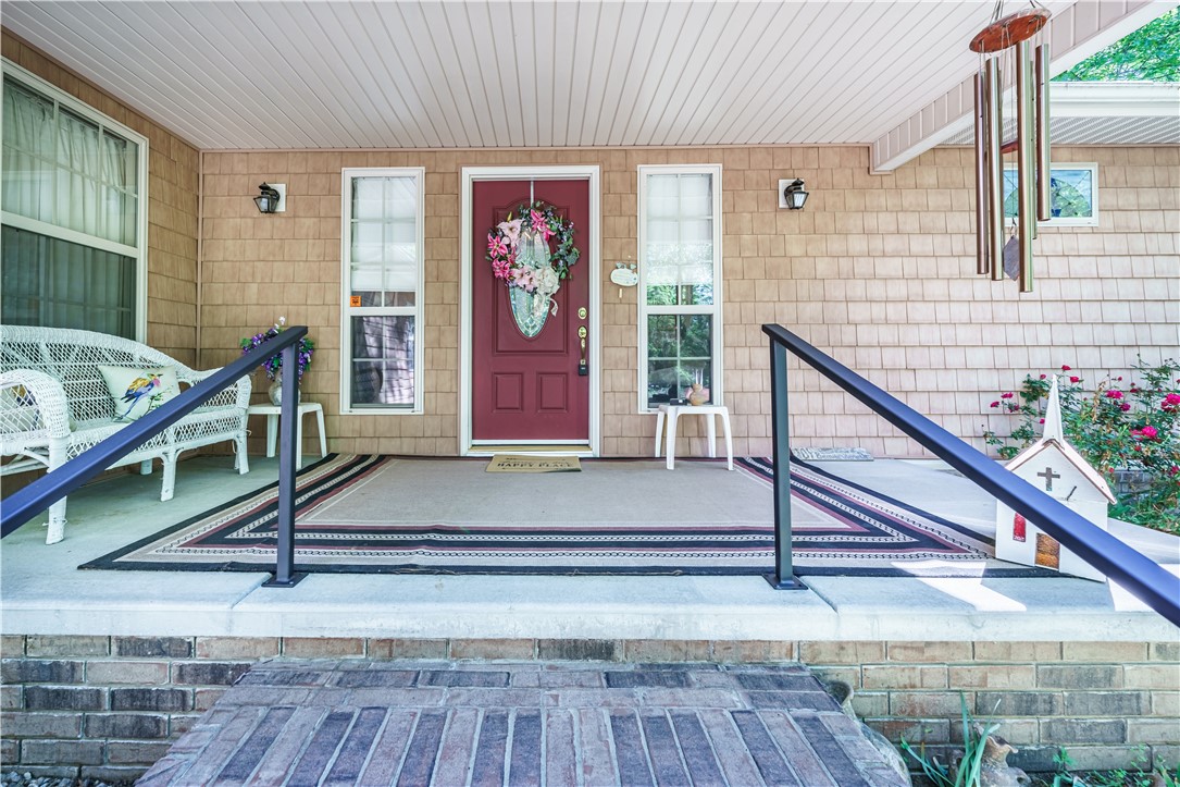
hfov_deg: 104.3
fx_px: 459
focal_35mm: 14
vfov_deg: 81.2
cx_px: 590
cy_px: 394
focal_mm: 14
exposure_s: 1/640
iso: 200
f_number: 8
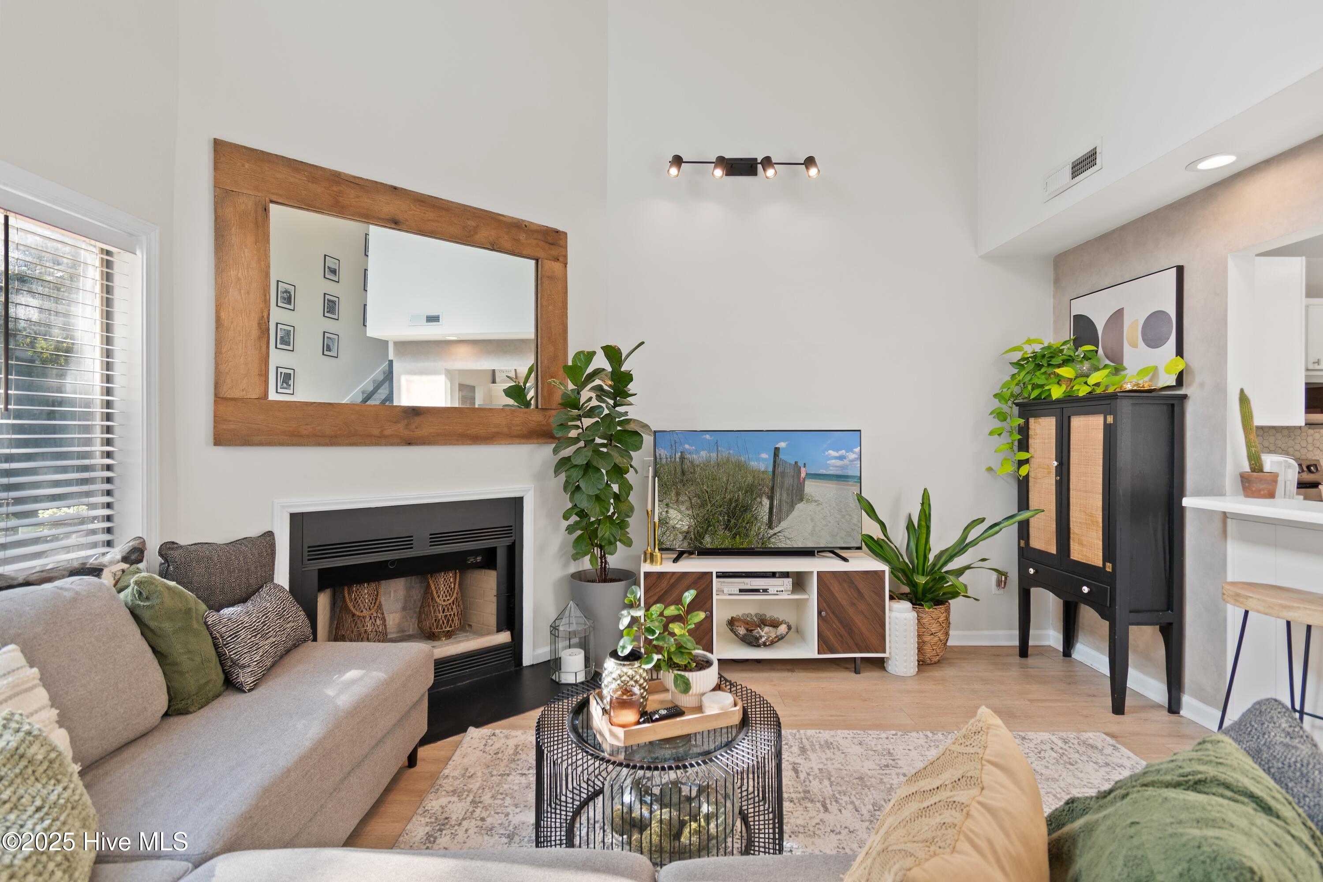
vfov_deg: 77.3
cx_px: 662
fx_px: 551
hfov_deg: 100.4
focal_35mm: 15
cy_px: 441
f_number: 4.5
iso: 100
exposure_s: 1/8
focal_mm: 10
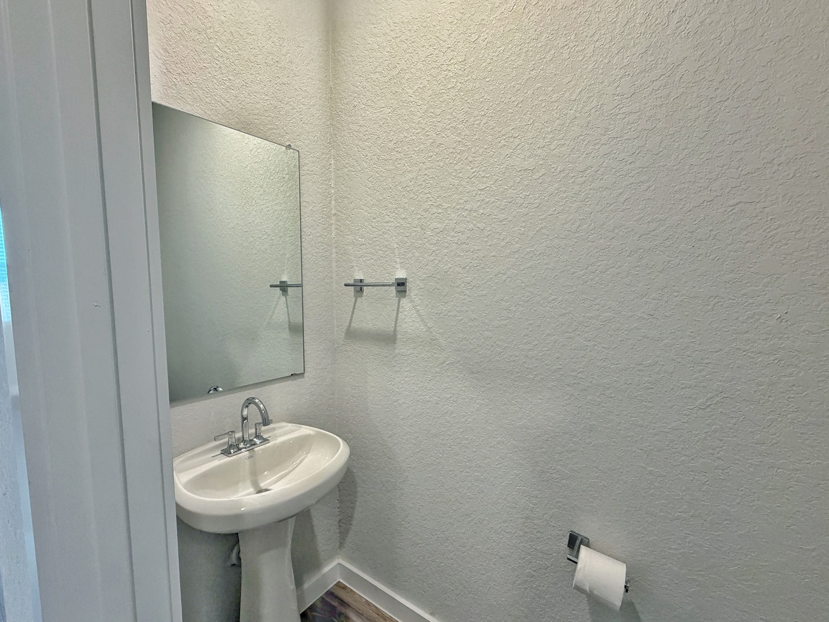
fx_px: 383
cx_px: 393
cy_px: 323
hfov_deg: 94.4
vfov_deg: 78.1
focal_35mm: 16
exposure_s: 1/120
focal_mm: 2.22
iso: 320
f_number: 2.2
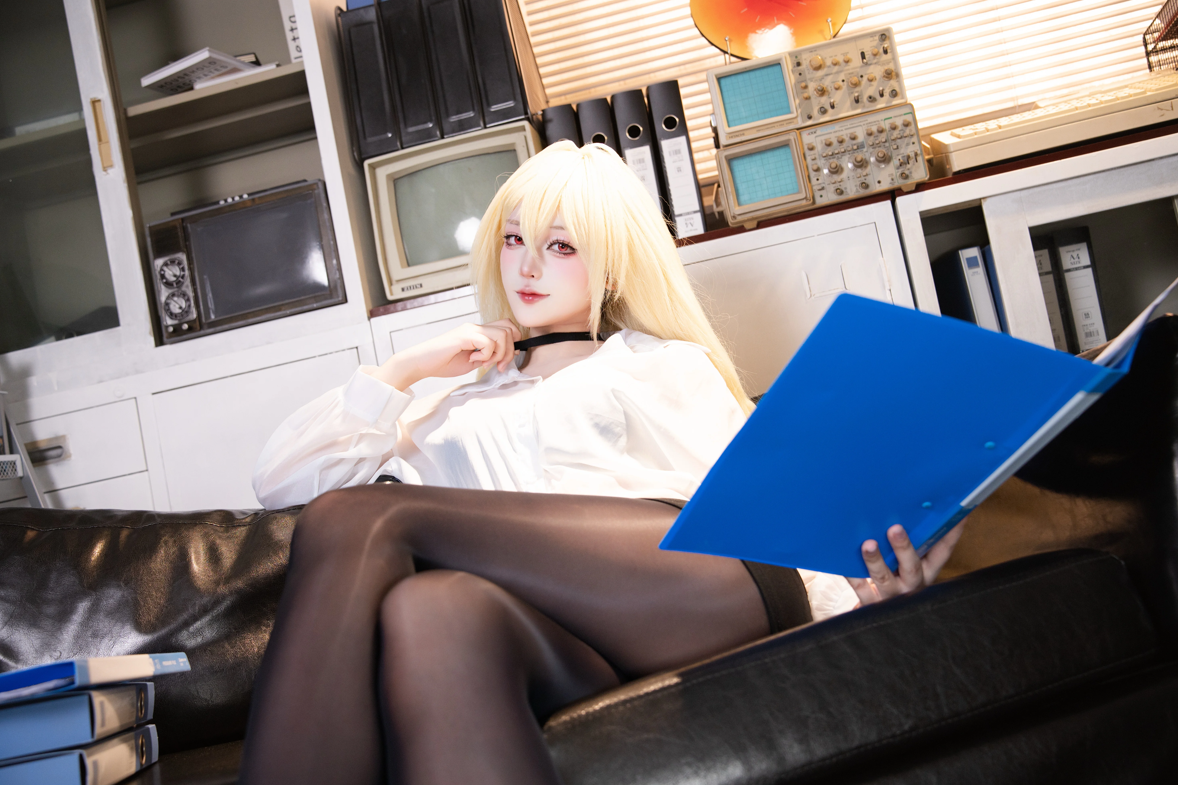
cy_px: 400
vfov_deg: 37.8
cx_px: 602
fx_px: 1145
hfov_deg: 54.4
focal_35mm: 35
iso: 640
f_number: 4
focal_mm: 34
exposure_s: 1/200
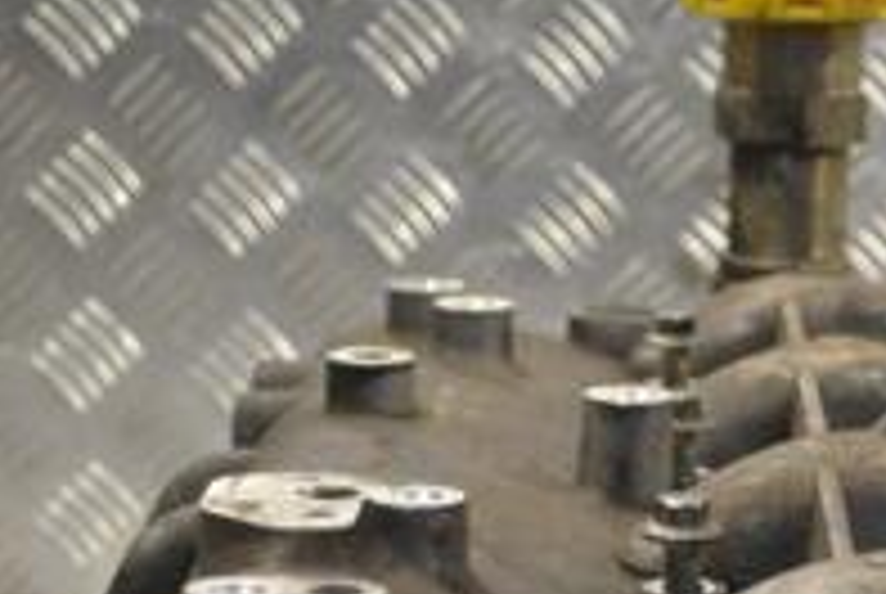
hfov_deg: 13.8
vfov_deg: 9.3
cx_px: 949
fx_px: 3599
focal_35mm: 146
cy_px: 774
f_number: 4.8
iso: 400
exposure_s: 1/60
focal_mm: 32
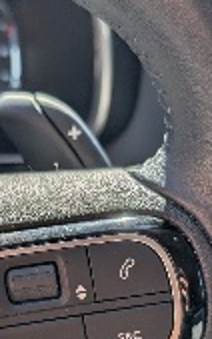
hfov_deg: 20.8
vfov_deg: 31.7
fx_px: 574
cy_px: 293
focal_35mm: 62
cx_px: 54
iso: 22
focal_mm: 6.9
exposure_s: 1/2336
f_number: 1.68
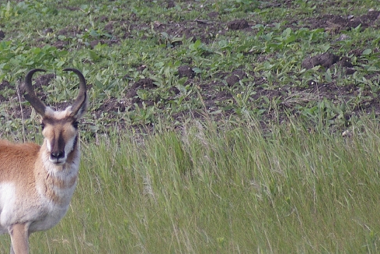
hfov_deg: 3.1
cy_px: 148
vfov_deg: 2.1
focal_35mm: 659
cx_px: 13
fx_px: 6956
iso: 200
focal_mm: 210
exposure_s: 1/350
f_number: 5.6
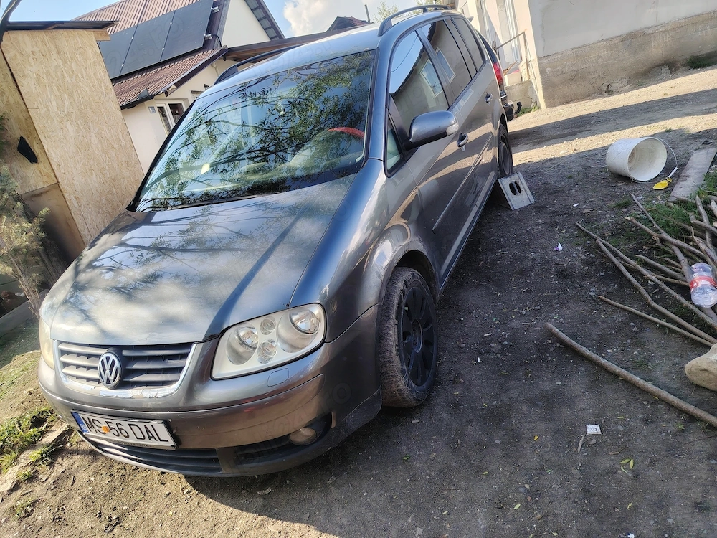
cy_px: 269
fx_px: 497
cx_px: 358
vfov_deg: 56.8
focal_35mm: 24
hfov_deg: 71.6
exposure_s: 1/371
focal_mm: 5.25
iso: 100
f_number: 1.75
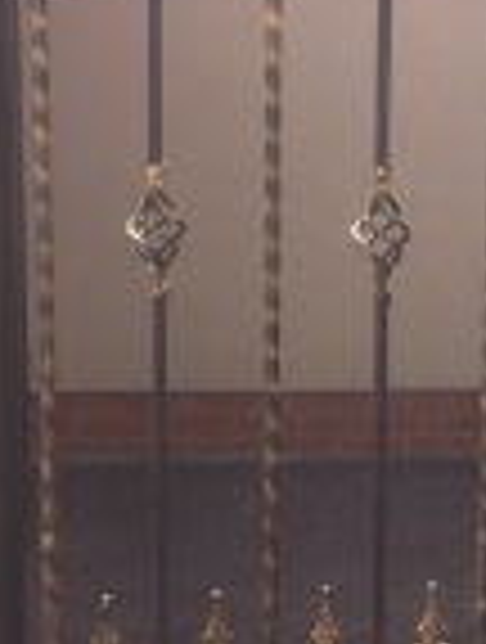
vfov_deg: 15.7
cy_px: 401
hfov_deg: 11.9
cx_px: 378
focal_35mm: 125
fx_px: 2330
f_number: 2.4
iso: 50
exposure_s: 1/575
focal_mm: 4.28
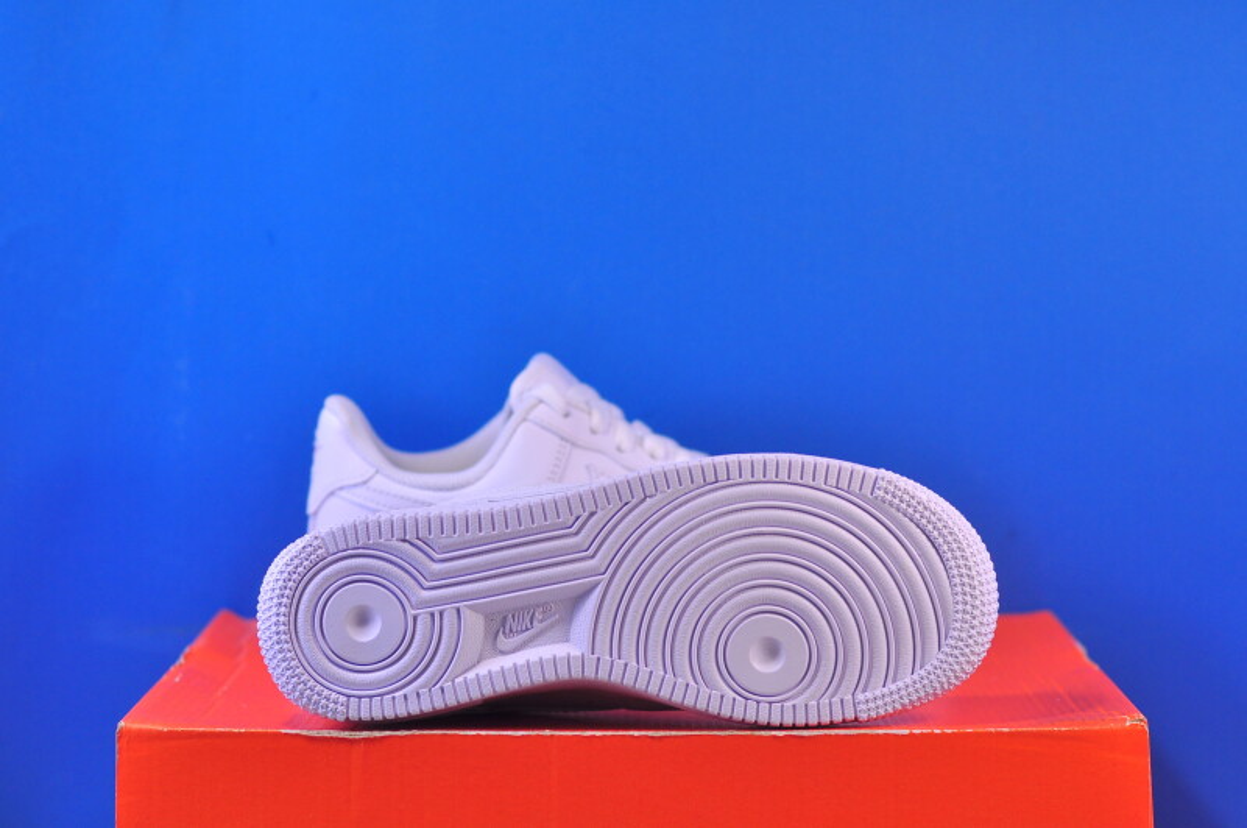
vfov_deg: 18.1
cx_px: 624
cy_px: 414
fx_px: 2594
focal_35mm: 75
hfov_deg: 27.0
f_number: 2.8
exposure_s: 1/250
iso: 250
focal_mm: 50
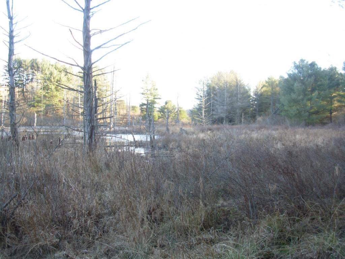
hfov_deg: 49.0
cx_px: 172
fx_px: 379
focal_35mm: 38
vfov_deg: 37.7
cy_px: 130
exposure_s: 1/39.2
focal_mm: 6.3
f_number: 2.9
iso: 50
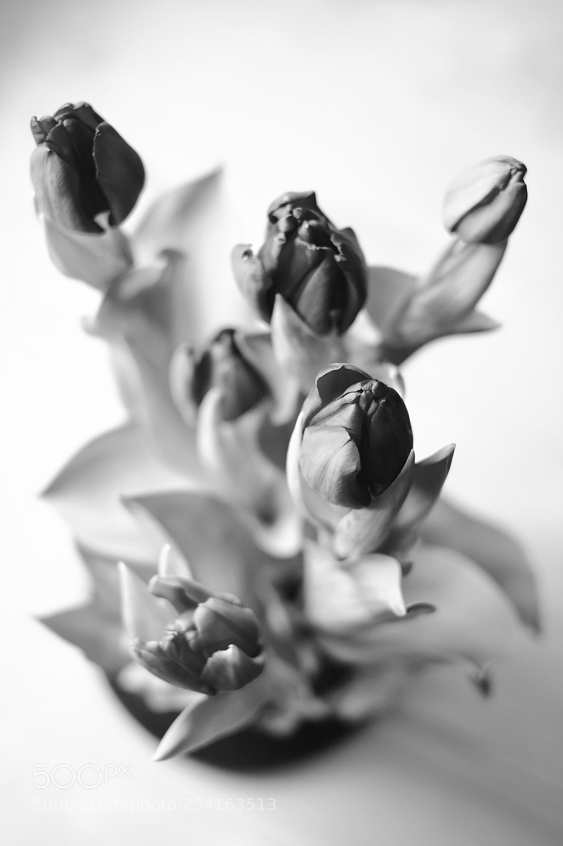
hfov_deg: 25.5
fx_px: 1244
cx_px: 282
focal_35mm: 53
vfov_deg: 37.5
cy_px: 423
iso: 800
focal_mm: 35
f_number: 2
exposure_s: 1/27
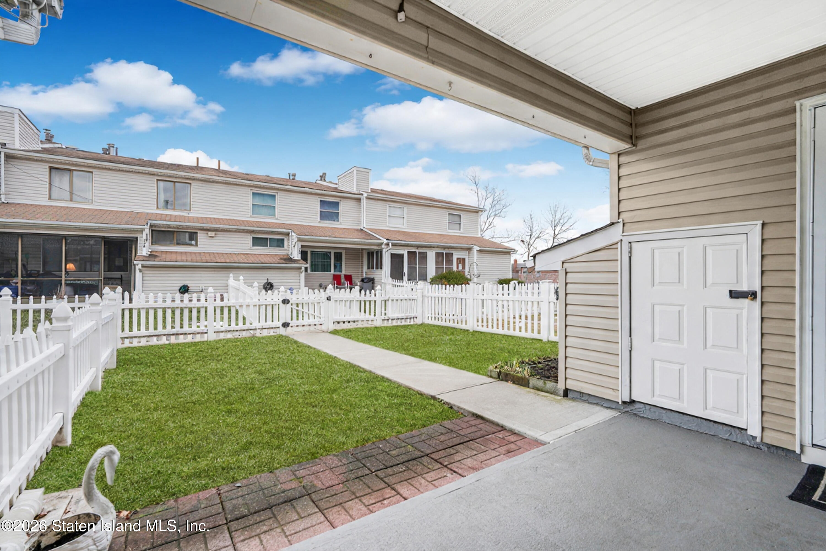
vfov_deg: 73.7
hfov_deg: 96.7
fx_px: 367
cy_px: 276
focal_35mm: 16
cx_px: 413
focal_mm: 16
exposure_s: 1/125
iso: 100
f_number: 5.6
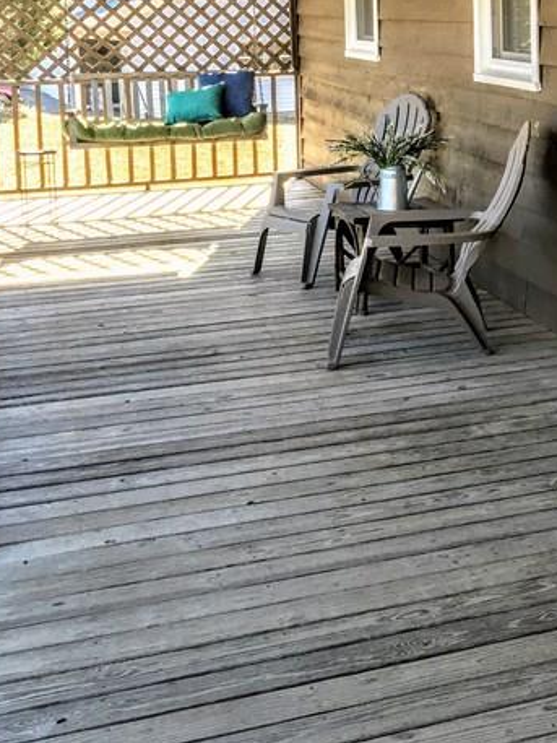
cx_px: 682
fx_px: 1394
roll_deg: +0.2
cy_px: 151
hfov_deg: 20.9
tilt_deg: -6.0
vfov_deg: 29.2
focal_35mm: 65
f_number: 2.2
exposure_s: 1/120
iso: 32
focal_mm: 4.15
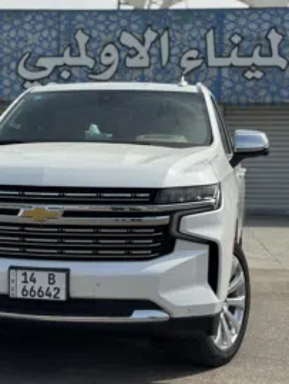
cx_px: 87
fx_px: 789
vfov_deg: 27.3
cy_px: 239
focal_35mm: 71
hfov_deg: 20.6
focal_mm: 6.76
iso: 64
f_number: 1.78
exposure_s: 1/4049
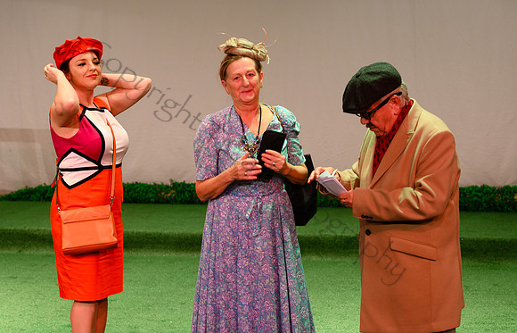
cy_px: 233
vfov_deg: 13.3
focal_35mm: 100
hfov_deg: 20.6
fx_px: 1418
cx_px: 287
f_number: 3.5
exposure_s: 1/80
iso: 800
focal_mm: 70
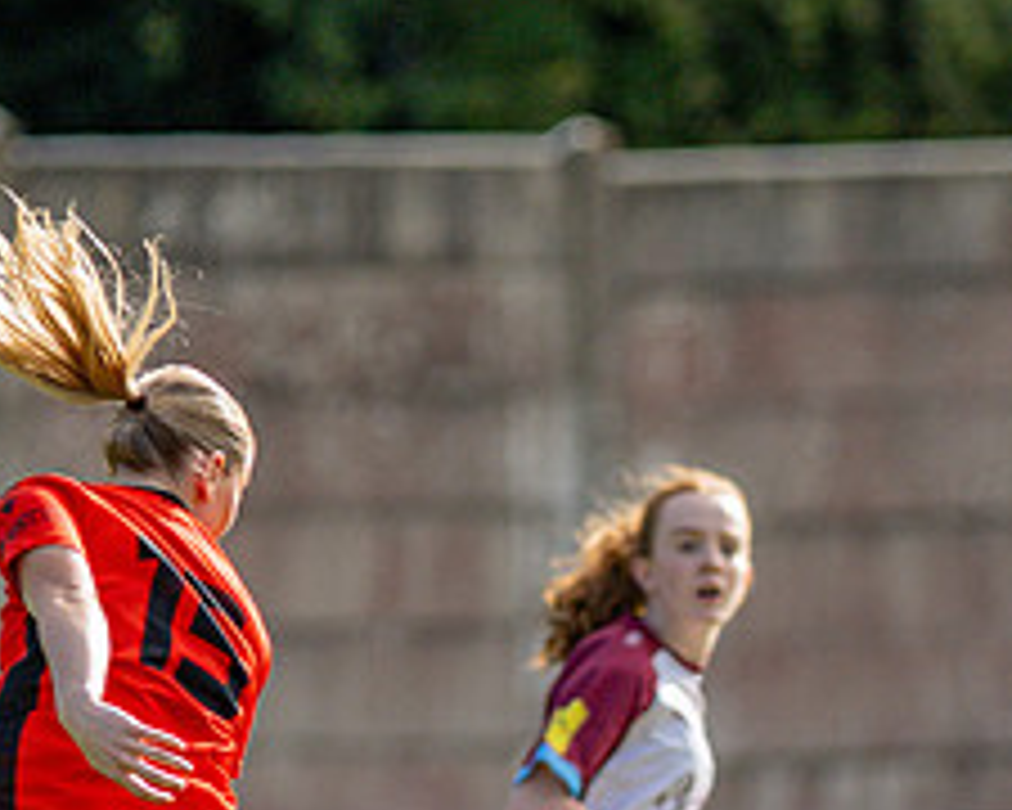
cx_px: 693
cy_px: 896
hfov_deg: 1.5
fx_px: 37918
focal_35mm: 1266
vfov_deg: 1.2
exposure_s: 1/3200
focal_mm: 300
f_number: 2.8
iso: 200
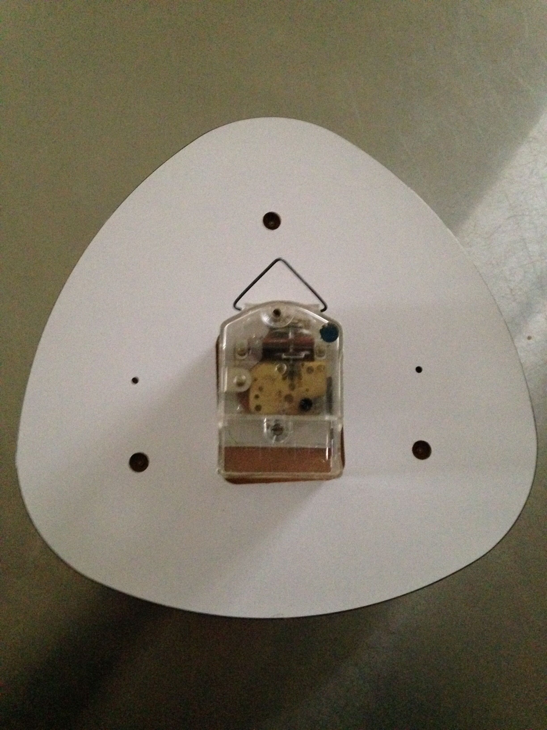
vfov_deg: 55.4
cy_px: 365
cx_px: 274
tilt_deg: -80.5
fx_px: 695
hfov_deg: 42.9
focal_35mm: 33
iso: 800
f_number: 2.4
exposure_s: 1/15
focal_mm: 4.12
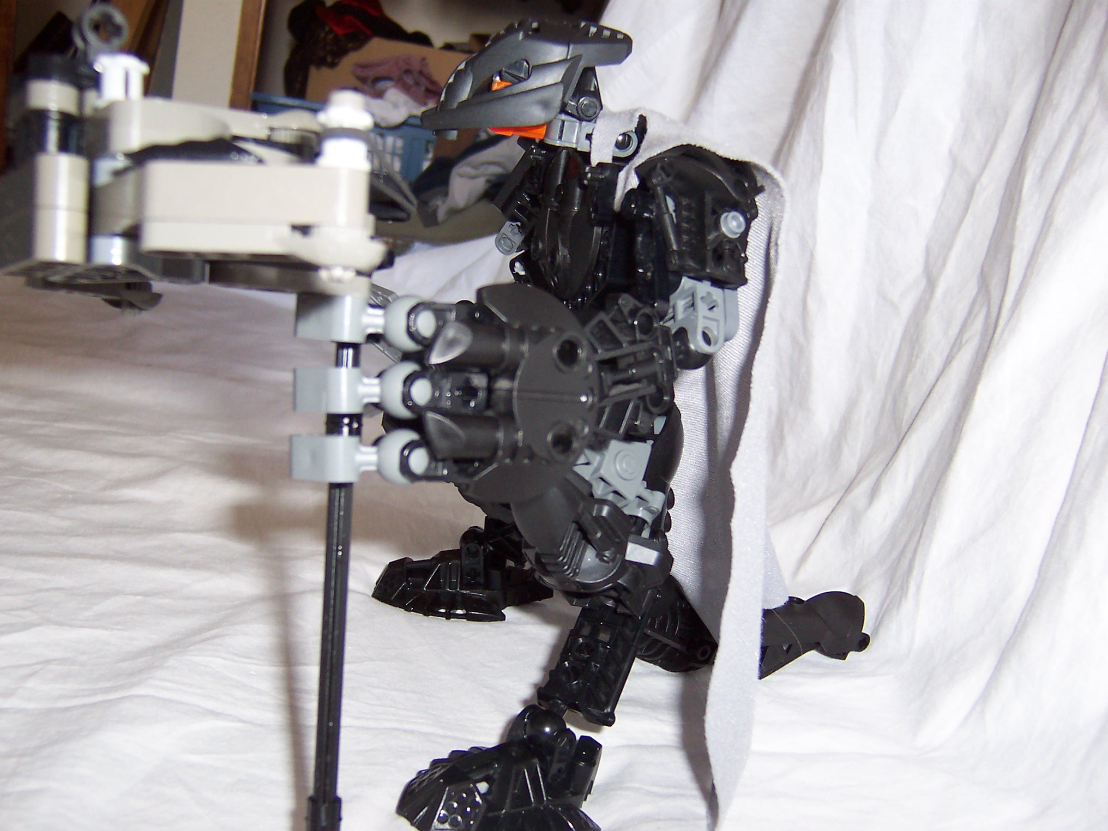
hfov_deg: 51.4
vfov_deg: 39.7
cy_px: 416
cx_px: 554
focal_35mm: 36
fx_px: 1152
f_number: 2.8
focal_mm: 5.6
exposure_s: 1/60
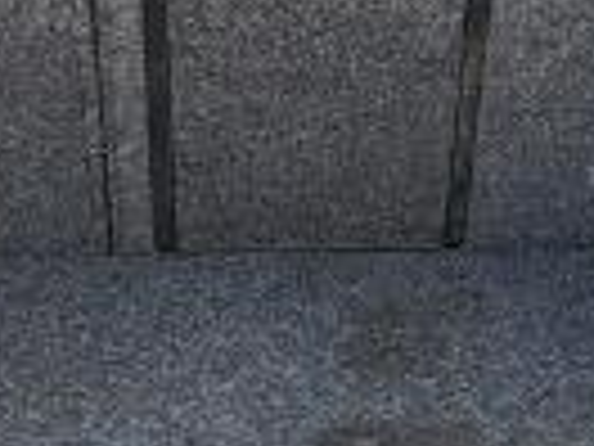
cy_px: 23
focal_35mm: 126
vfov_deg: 11.7
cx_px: 297
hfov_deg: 15.6
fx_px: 2162
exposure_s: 1/140
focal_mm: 5.4
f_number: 1.8
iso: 40
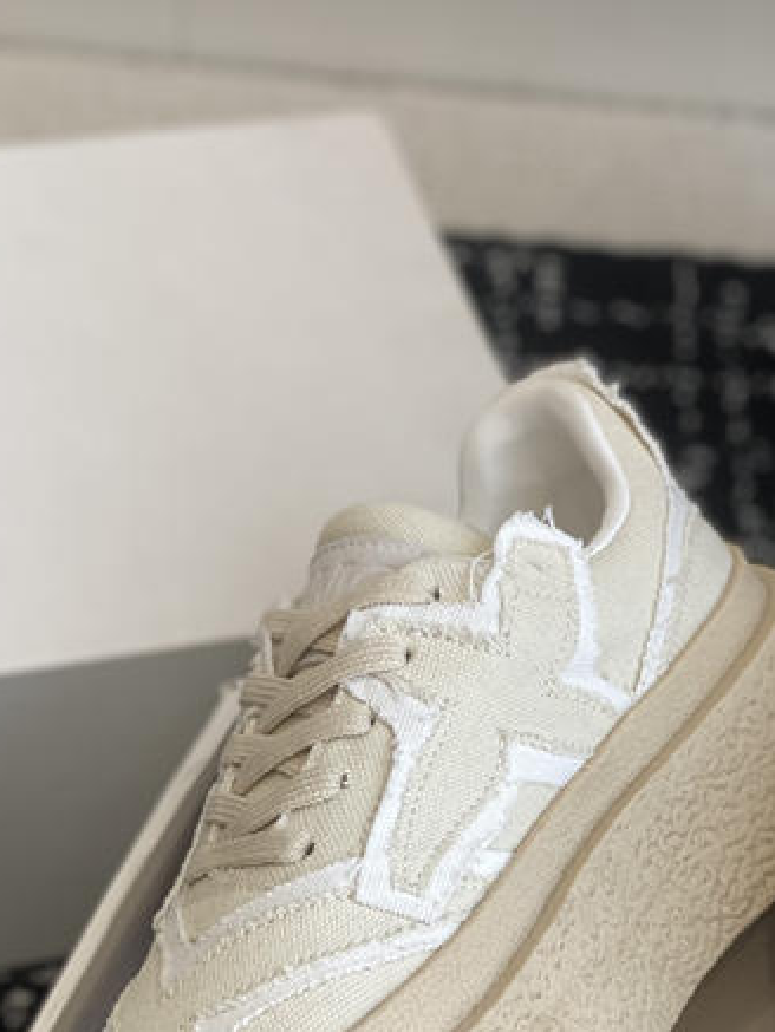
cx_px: 624
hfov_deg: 14.3
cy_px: 926
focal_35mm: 103
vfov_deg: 18.8
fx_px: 3073
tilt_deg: -48.1
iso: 20
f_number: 2
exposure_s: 1/182
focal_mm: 6
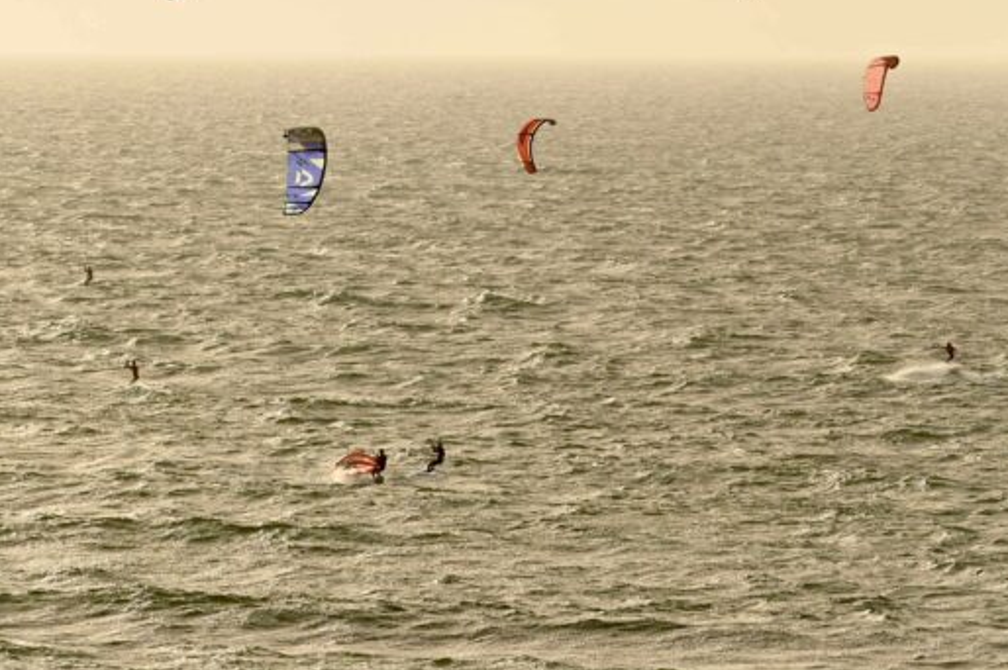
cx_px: 341
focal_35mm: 299
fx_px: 8366
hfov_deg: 6.9
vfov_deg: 4.6
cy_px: 174
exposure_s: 1/2000
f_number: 5.6
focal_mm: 200
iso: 200
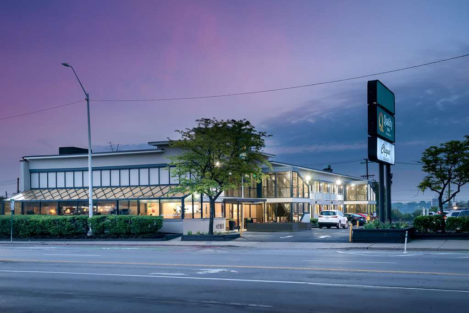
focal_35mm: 38
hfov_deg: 50.7
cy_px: 156
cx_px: 234
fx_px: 495
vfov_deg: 35.1
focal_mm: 38
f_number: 10
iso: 400
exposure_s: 1
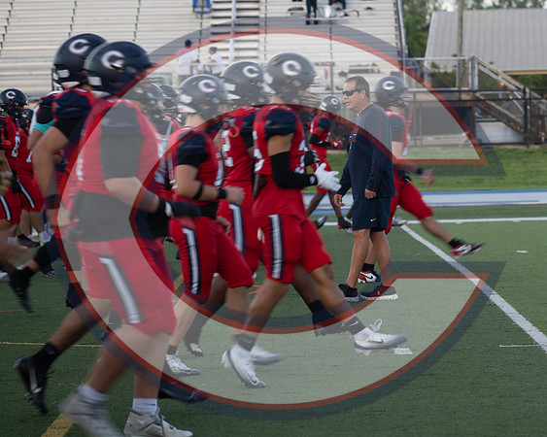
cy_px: 109
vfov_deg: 7.6
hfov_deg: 9.5
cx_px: 446
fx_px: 3280
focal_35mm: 203
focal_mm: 120
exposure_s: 1/100
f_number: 4
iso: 64
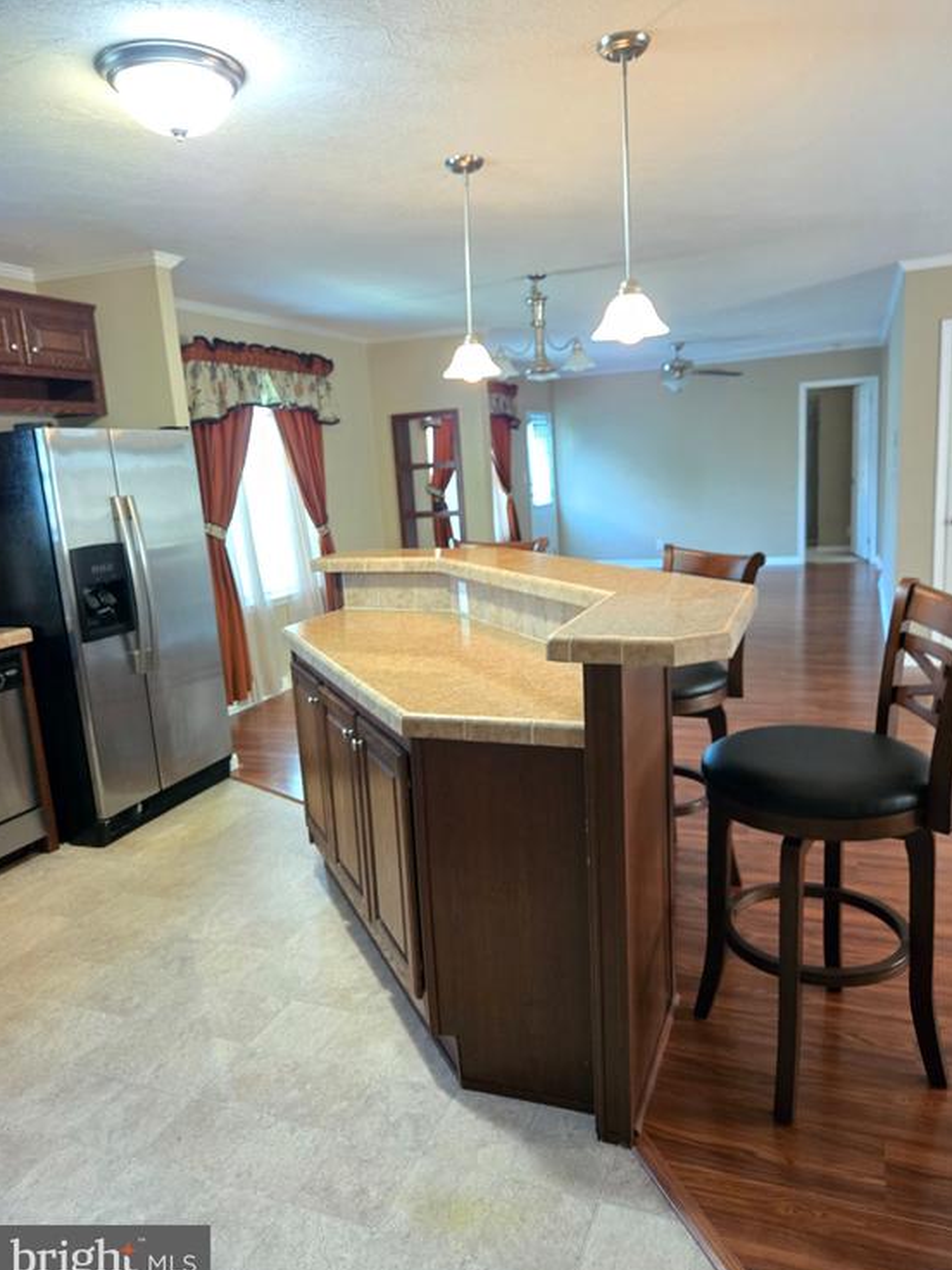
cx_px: 492
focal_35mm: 24
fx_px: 880
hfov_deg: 56.8
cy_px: 633
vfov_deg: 71.6
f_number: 1.8
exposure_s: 1/60
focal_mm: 5.4
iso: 1250
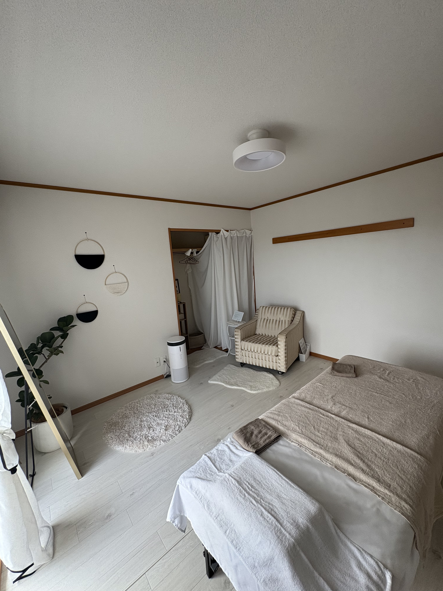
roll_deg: +4.4
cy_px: 296
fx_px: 239
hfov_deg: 85.7
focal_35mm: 14
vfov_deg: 102.1
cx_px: 222
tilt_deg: -7.4
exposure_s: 1/99
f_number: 2.2
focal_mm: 2.22
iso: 125
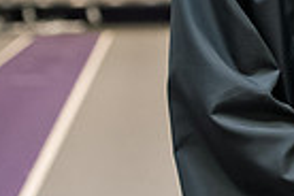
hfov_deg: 6.4
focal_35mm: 316
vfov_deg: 4.3
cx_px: 535
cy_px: -101
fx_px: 2580
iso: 3200
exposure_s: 1/200
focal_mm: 75
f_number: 3.5
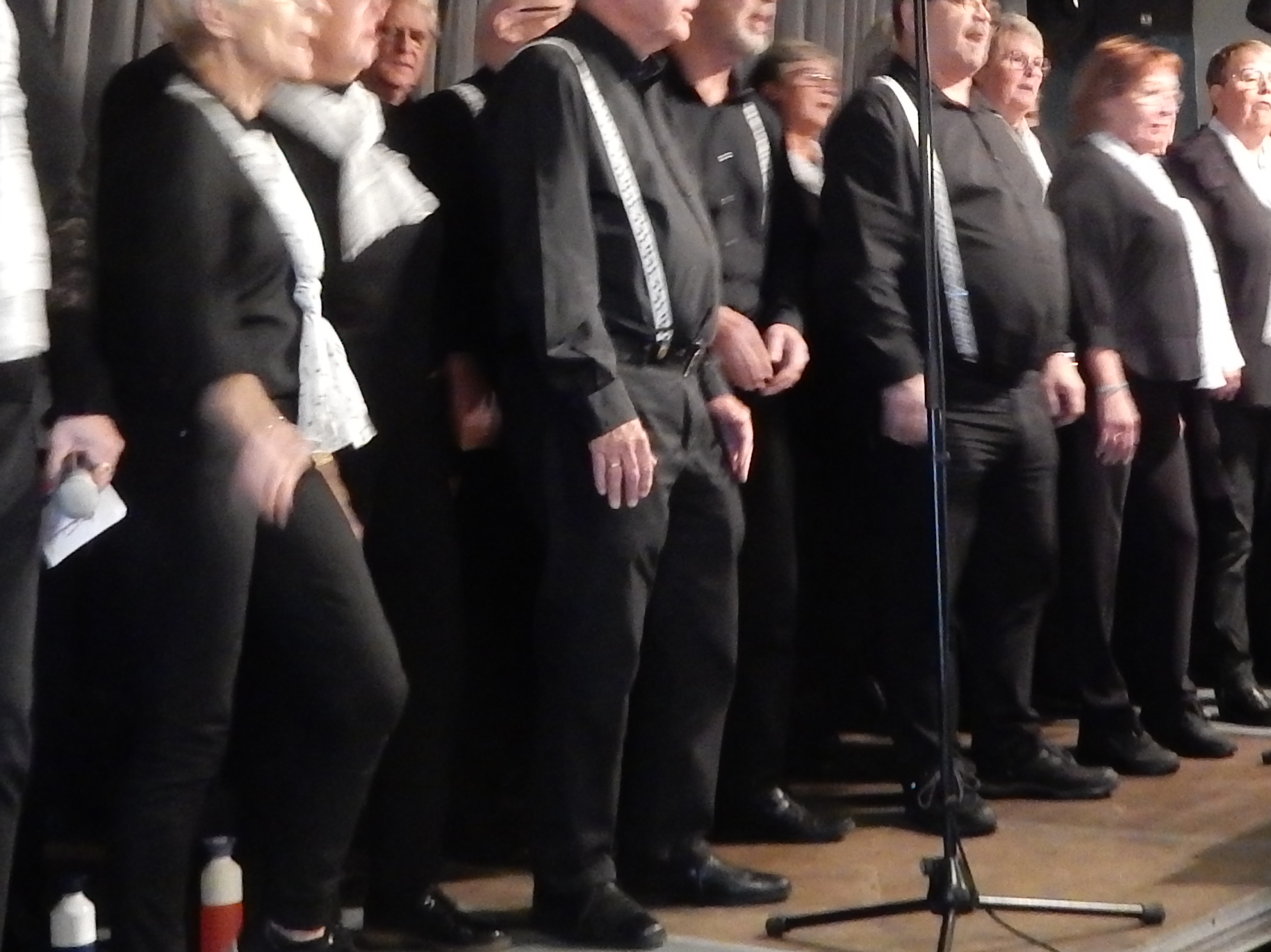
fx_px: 2313
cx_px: 924
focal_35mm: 63
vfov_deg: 22.8
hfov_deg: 30.3
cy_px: 112
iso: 800
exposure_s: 1/4
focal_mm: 4.5
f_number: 3.7
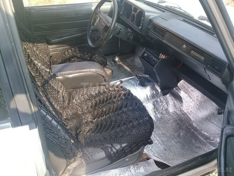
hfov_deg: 58.4
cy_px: 88
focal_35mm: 31
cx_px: 117
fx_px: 210
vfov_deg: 45.4
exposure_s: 1/120
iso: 50
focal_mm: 3.3
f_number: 2.2
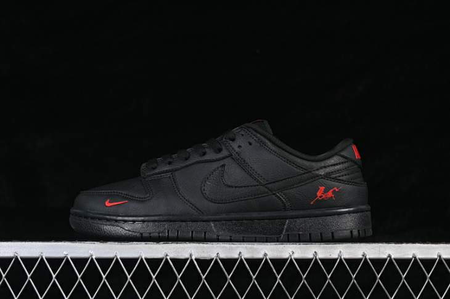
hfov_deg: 27.0
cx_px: 225
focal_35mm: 75
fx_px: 937
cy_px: 150
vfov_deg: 18.2
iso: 160
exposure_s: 1/60
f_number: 6.3
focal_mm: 50
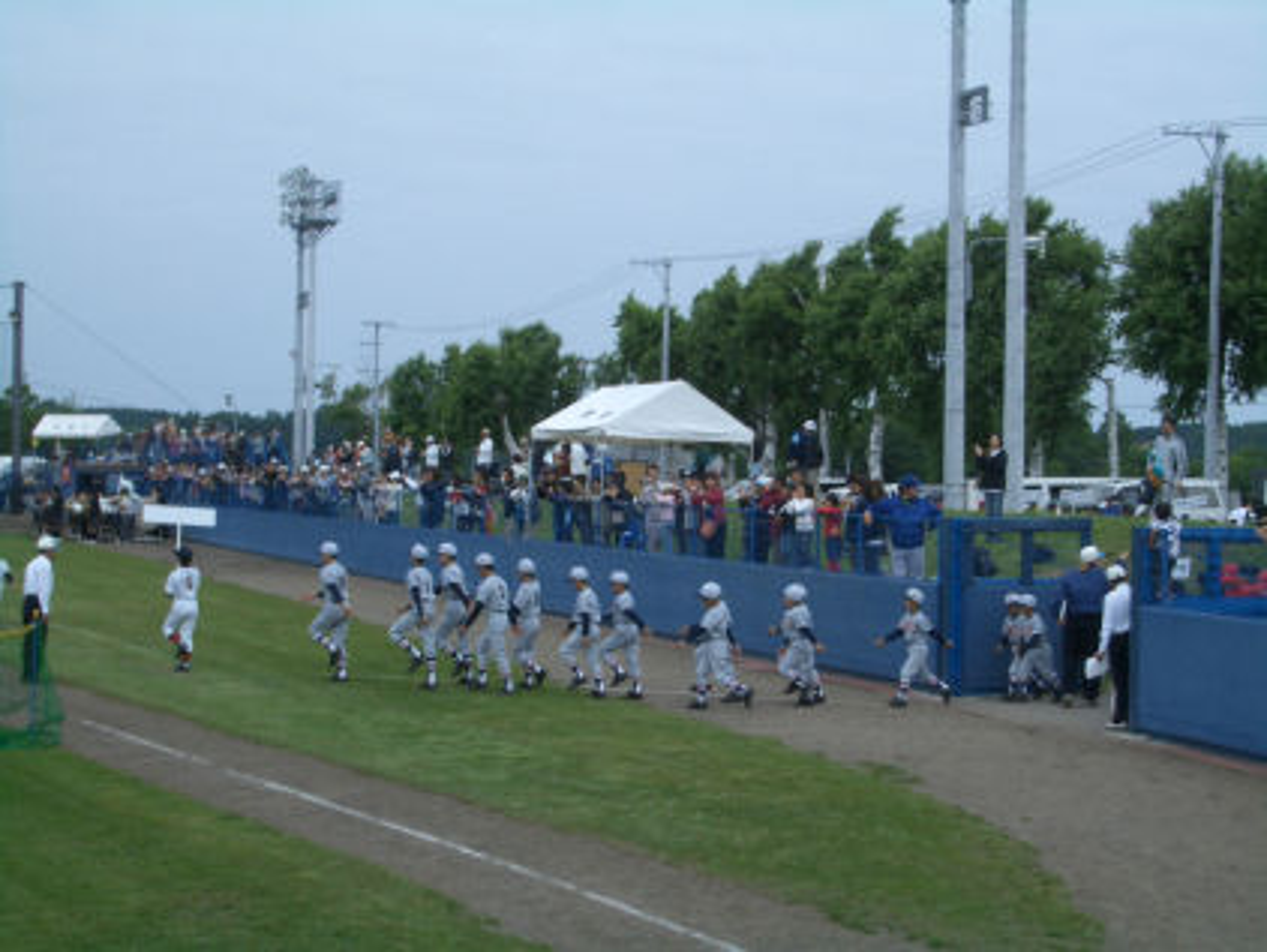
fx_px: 2271
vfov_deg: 23.7
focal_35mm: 62
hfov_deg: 31.2
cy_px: 476
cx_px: 634
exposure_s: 1/500
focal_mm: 10.2
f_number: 5.6
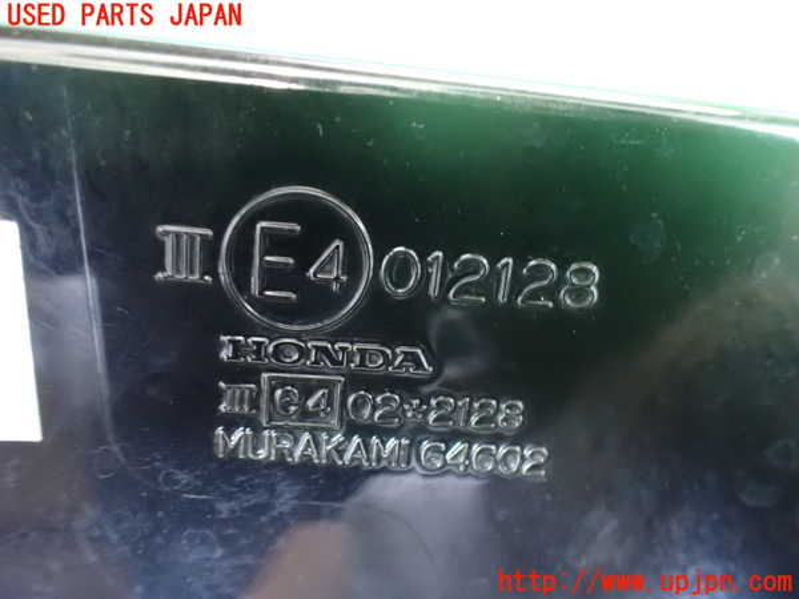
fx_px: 692
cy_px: 300
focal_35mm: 30
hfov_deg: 60.0
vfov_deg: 46.8
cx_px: 400
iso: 1600
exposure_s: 1/30
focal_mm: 5.4
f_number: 2.3
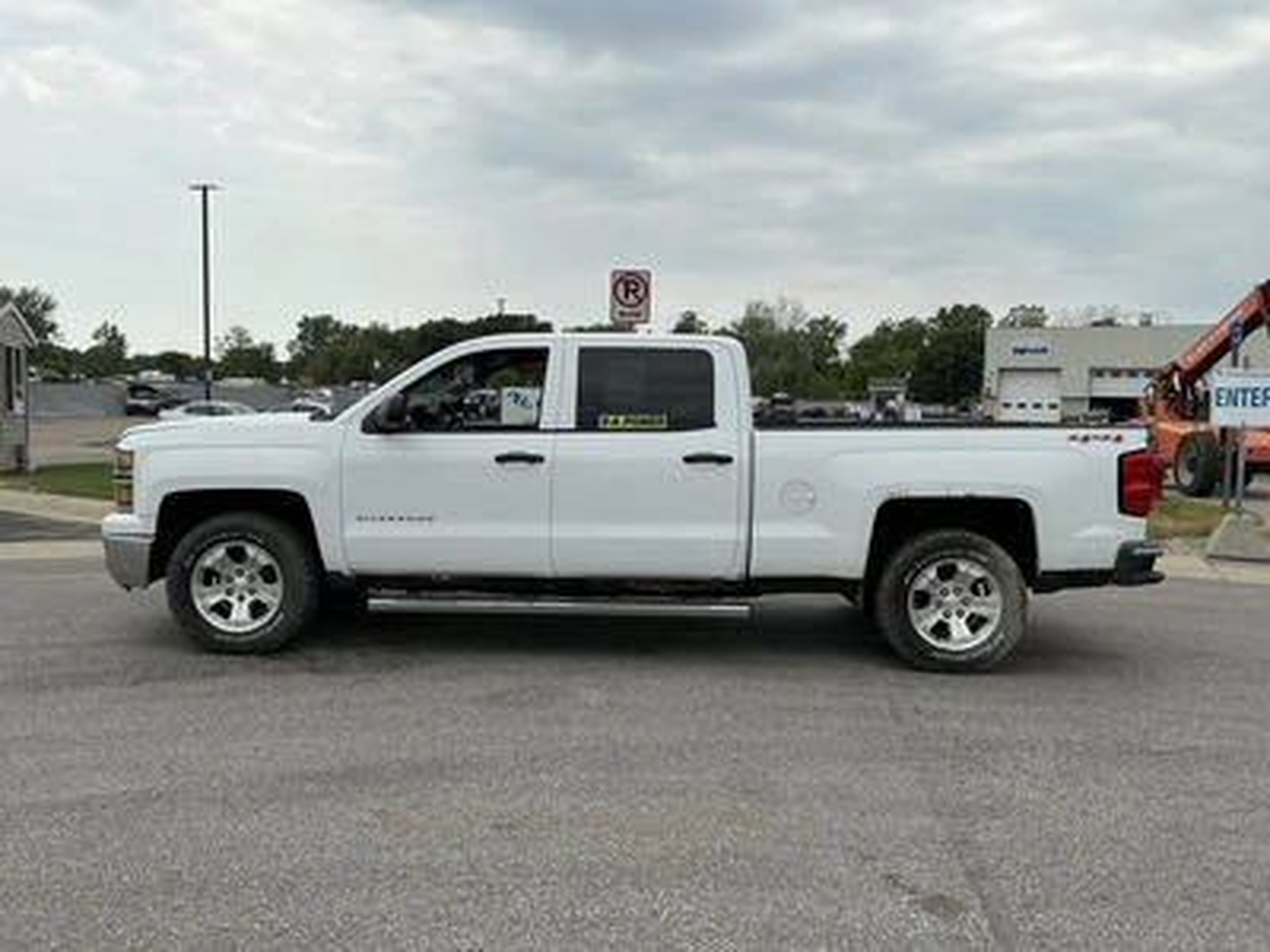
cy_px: 476
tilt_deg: -1.4
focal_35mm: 28
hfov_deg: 63.4
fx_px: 1027
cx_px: 635
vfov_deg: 49.7
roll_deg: -1.1
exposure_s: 1/2667
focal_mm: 3
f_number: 1.8
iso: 25
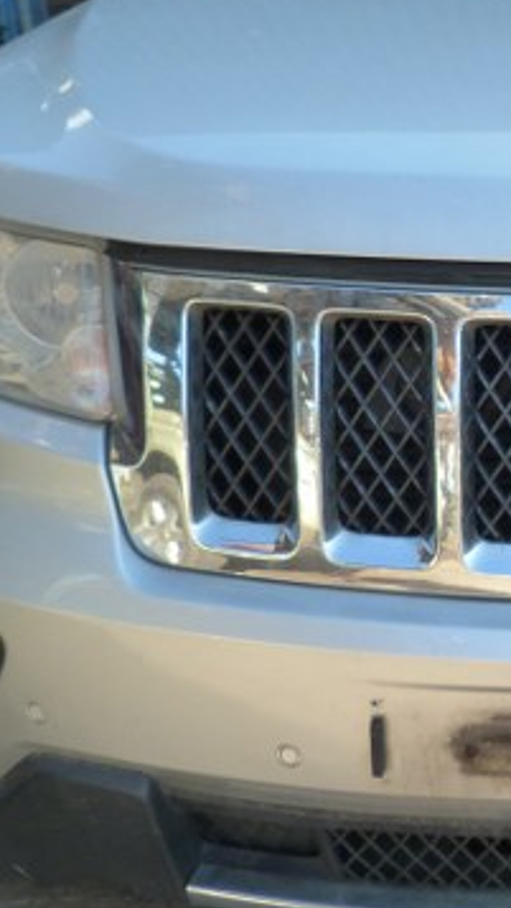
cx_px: 753
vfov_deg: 34.1
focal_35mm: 61
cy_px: 320
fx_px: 1468
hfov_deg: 17.8
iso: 125
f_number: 3.6
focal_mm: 4.5
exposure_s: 1/125
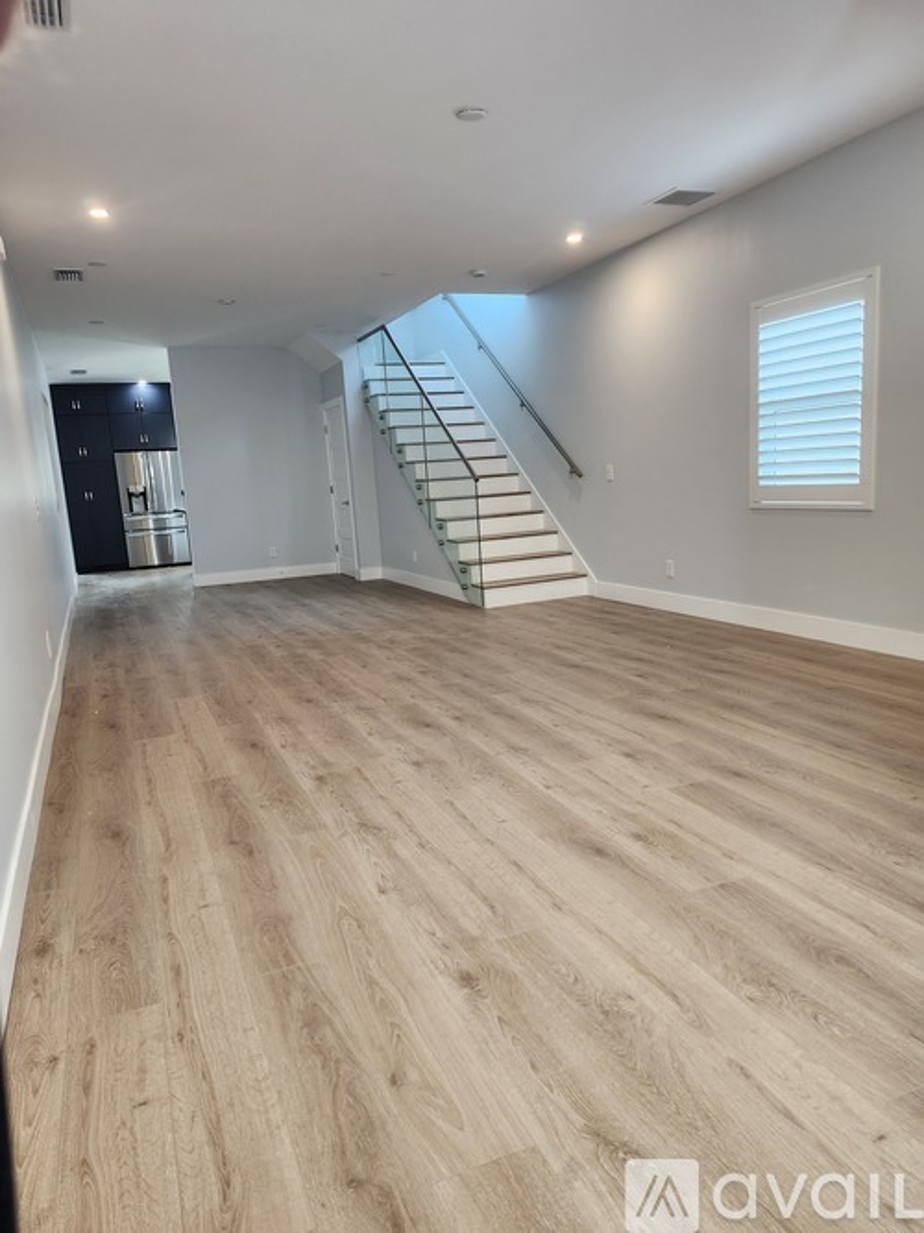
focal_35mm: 23
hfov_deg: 58.9
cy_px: 616
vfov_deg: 73.9
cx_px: 462
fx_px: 819
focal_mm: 5.54
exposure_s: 1/120
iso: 500
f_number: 1.8
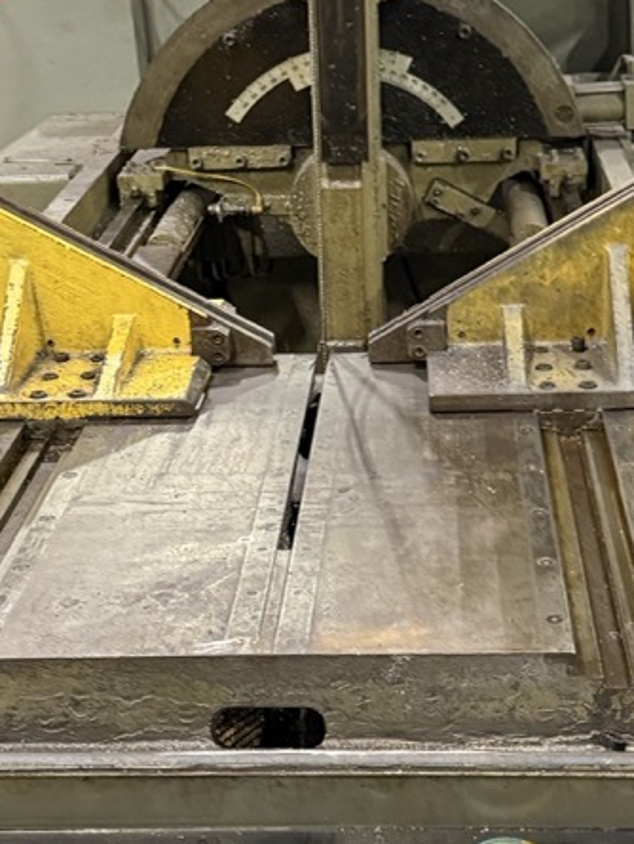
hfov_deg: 21.3
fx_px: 1684
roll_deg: +1.4
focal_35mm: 69
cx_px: 355
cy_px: 328
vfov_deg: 28.1
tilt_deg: -17.3
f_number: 1.78
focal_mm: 6.76
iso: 640
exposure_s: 1/60
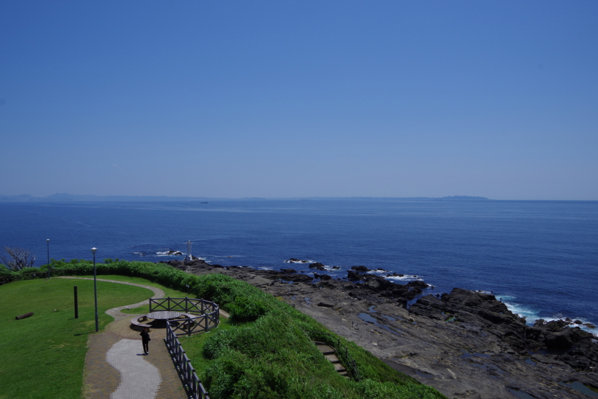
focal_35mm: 28
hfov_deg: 65.5
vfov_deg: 46.4
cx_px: 304
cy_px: 197
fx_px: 465
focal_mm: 18
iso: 100
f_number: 9
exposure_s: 1/400
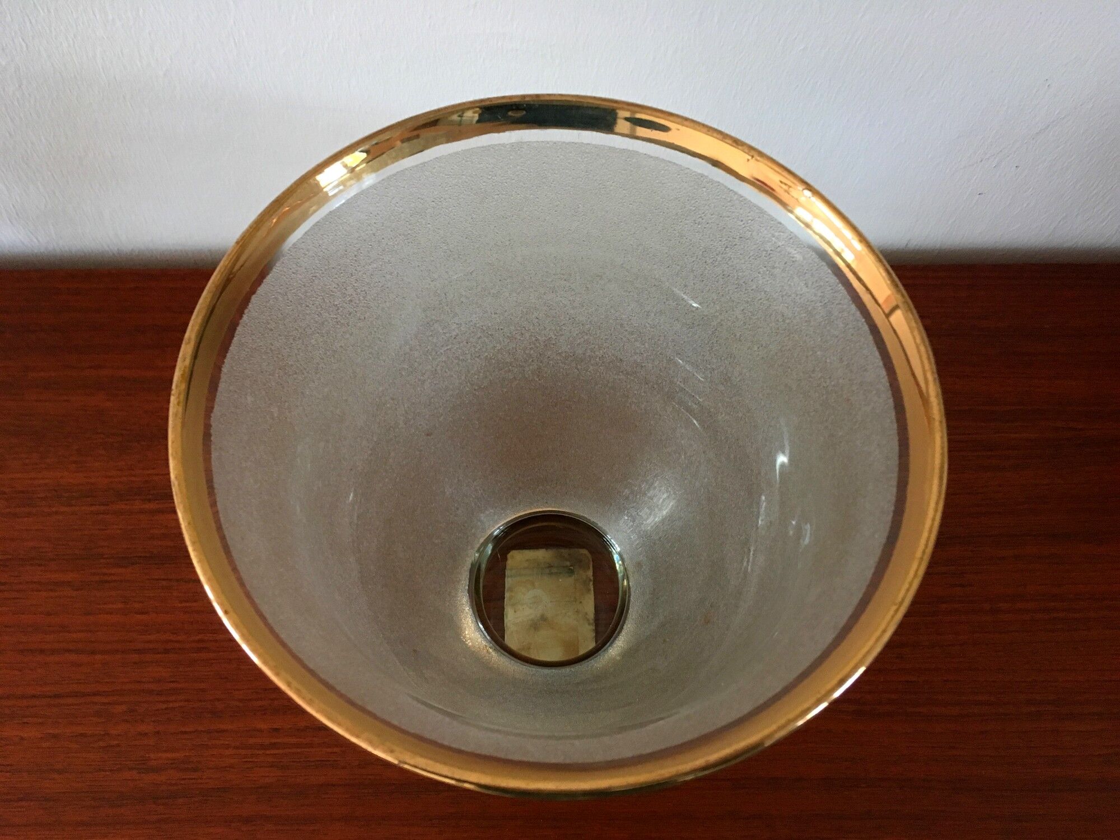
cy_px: 420
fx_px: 938
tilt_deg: -64.2
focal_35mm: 29
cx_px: 560
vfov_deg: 48.2
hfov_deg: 61.7
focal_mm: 4.15
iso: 160
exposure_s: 1/33
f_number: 2.2
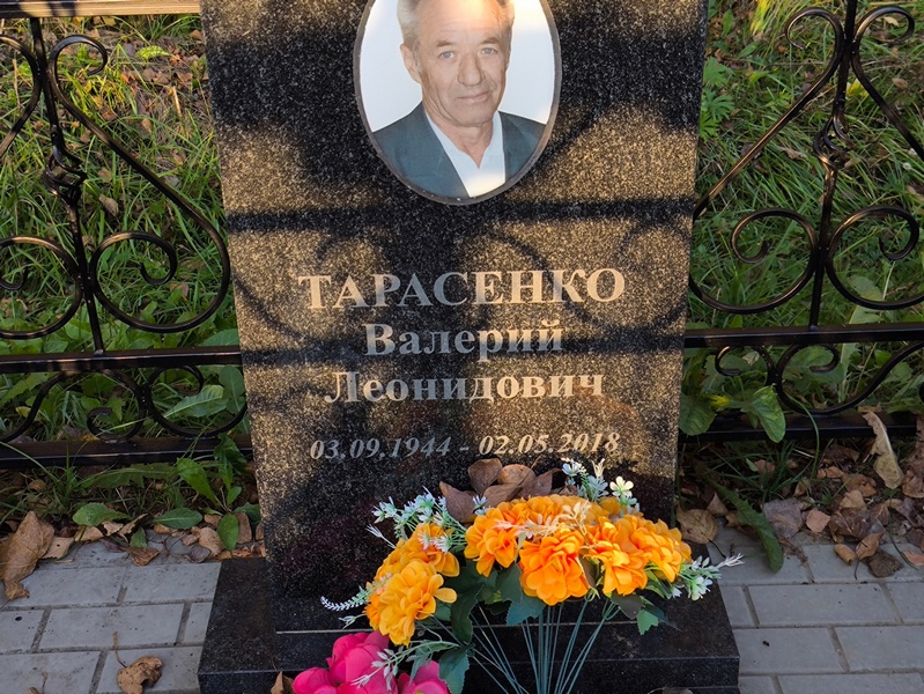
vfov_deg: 29.1
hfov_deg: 38.2
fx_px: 1335
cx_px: 462
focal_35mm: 50
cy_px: 347
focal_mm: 4.71
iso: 50
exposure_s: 1/246
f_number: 1.7
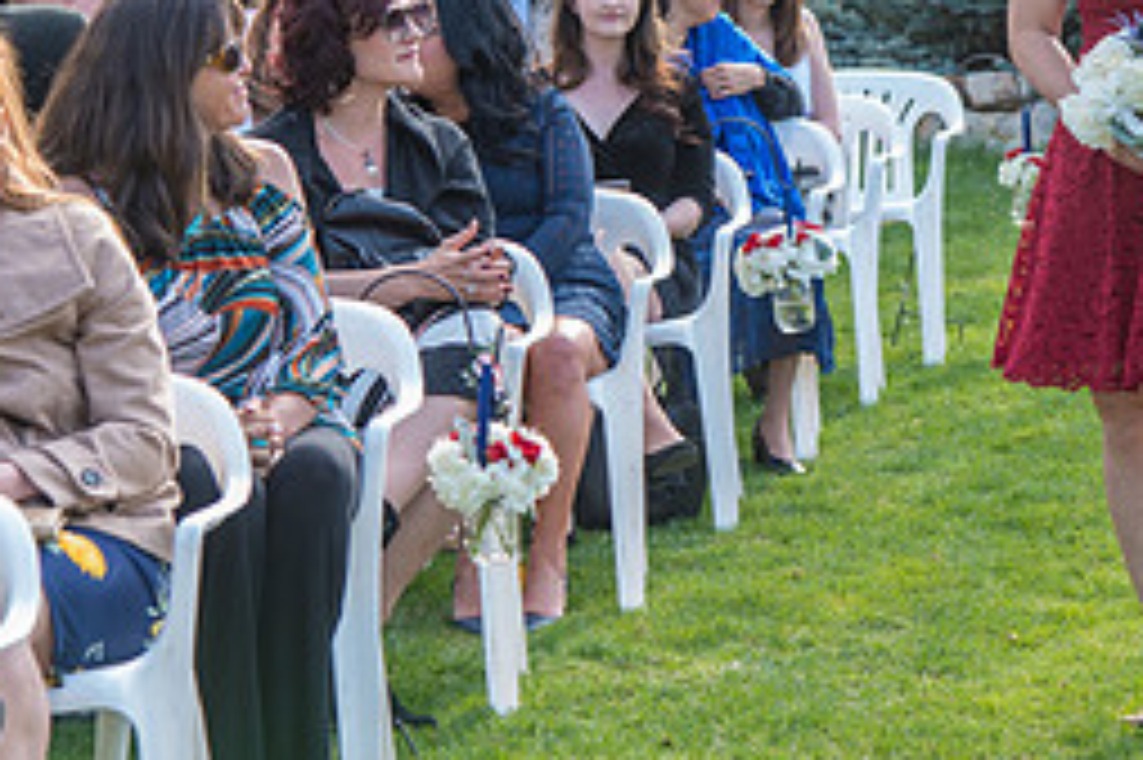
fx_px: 5077
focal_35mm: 160
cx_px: 1030
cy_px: 173
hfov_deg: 12.7
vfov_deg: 8.6
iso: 320
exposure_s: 1/125
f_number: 5
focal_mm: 70
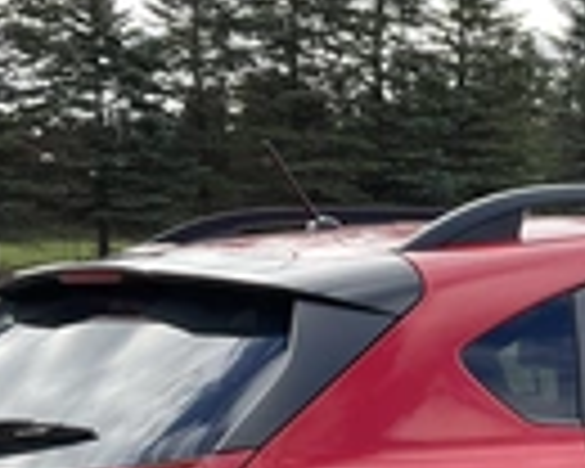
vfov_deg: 16.8
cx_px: 594
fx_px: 1506
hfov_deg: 21.2
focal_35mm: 87
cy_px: 576
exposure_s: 1/435
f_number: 1.8
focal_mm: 3
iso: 25
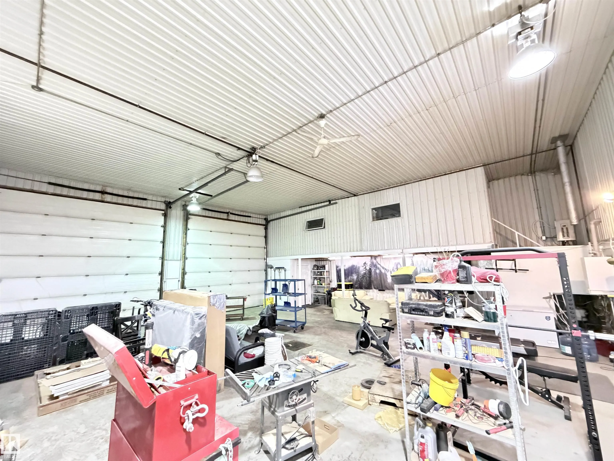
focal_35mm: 14
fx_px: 248
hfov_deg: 102.1
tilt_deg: +8.4
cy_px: 230
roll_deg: +1.6
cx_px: 307
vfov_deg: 85.7
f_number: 2.2
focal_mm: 2.22
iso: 1600
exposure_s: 1/40
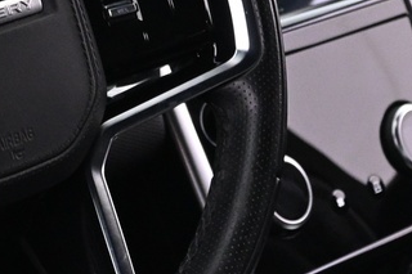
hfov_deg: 13.2
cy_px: 42
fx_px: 1739
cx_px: -62
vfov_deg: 9.0
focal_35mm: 152
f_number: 3.8
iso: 1600
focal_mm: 20
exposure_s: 1/20
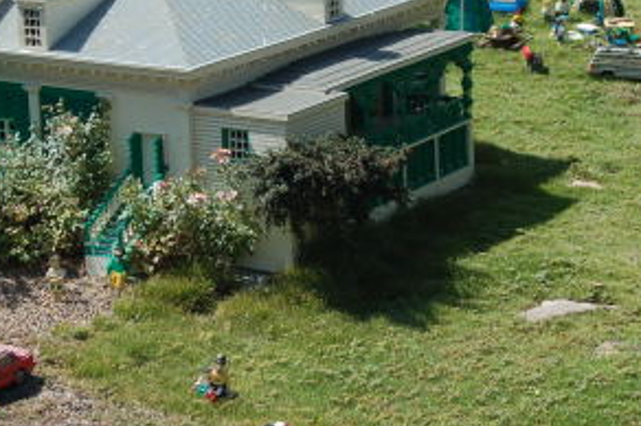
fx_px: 2454
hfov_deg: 14.9
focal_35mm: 138
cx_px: 323
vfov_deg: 9.9
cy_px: 162
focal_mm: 42
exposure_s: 1/160
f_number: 6.3
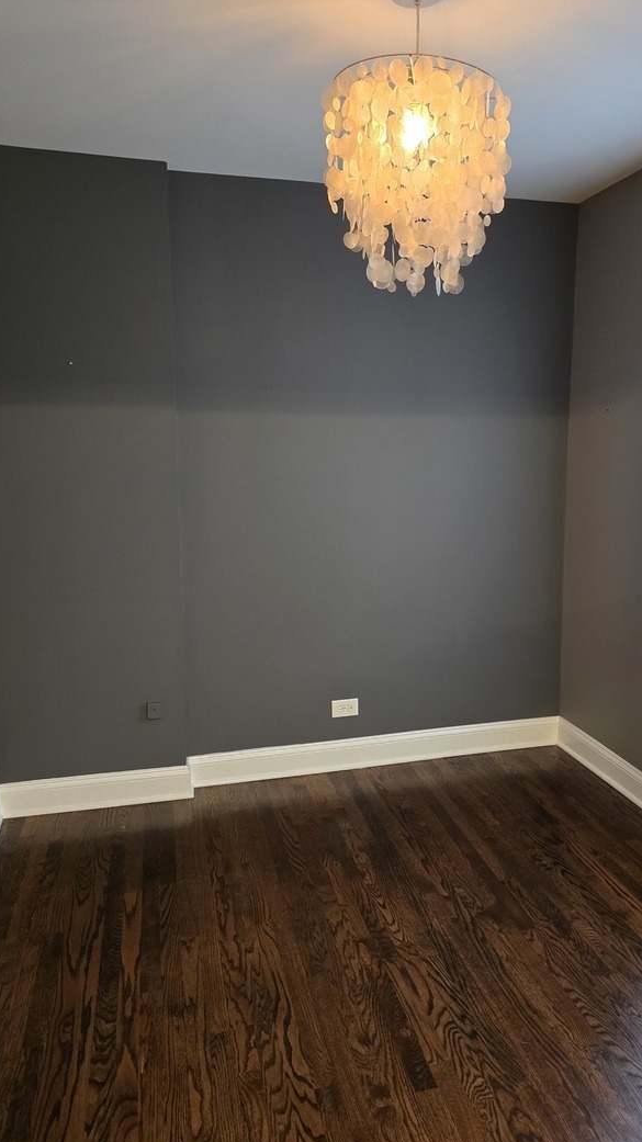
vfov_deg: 71.9
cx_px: 368
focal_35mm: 26
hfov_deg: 44.2
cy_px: 555
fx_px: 787
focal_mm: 6.3
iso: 500
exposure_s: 1/60
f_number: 1.7
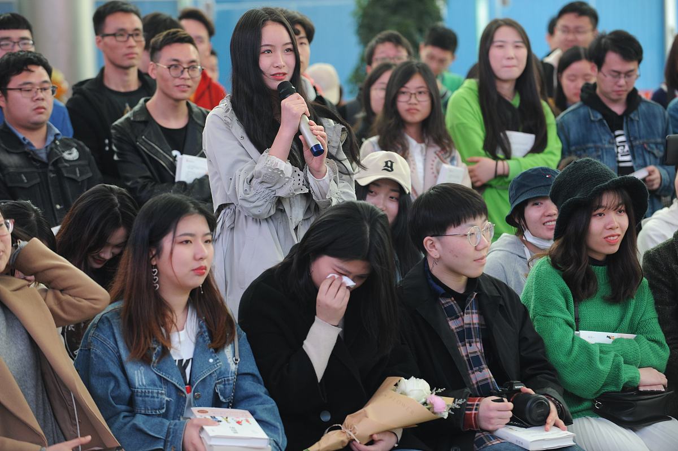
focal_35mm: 125
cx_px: 339
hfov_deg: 16.4
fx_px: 2352
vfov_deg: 10.9
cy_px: 226
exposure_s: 1/160
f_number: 4
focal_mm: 125
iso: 800
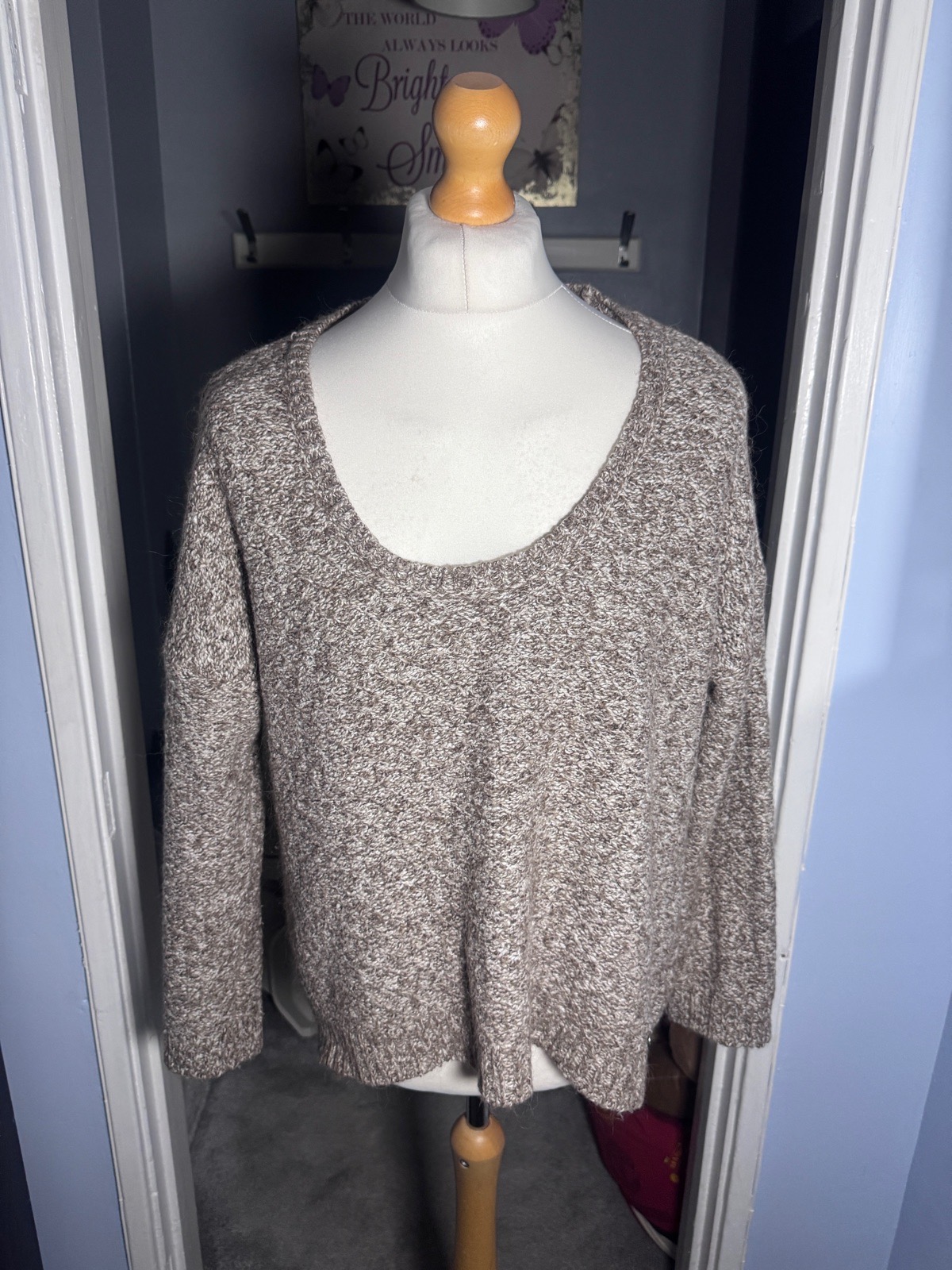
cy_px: 635
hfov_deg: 56.8
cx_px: 476
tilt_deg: -17.5
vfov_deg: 71.6
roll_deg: -1.0
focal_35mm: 24
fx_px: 880
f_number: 1.78
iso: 250
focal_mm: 6.76
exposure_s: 1/60
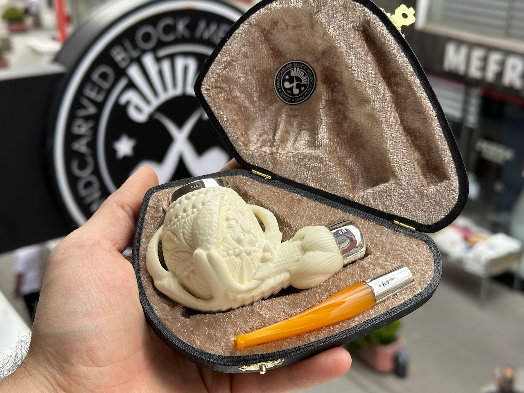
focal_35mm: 48
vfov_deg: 30.3
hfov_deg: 39.7
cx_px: 262
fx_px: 727
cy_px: 196
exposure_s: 1/704
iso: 64
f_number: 1.78
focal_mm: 6.86
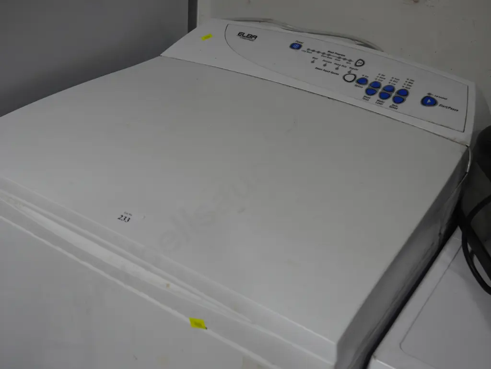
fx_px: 596
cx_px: 246
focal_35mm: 42
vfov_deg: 34.4
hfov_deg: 44.8
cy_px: 184
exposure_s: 1/80
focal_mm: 21
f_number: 4.6
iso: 200
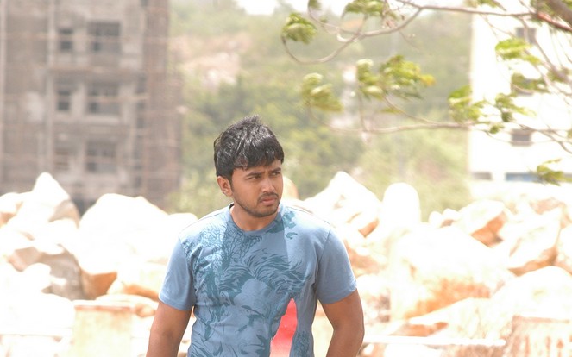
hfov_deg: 4.6
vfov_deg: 2.8
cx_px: 286
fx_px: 7185
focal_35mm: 461
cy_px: 404
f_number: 8
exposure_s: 1/400
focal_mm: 200
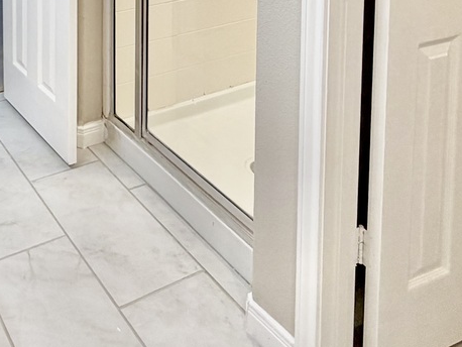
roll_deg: +0.6
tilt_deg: -3.7
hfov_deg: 40.0
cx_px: 52
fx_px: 588
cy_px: -152
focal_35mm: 44
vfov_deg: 25.8
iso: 64
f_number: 2.2
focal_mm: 2.22
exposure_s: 1/120
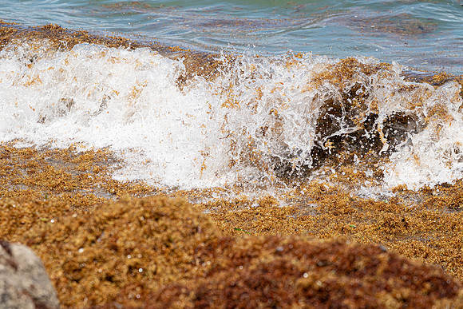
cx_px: 232
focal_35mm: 212
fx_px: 2727
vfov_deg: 6.5
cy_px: 154
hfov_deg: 9.7
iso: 640
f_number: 10
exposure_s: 1/1250
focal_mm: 212
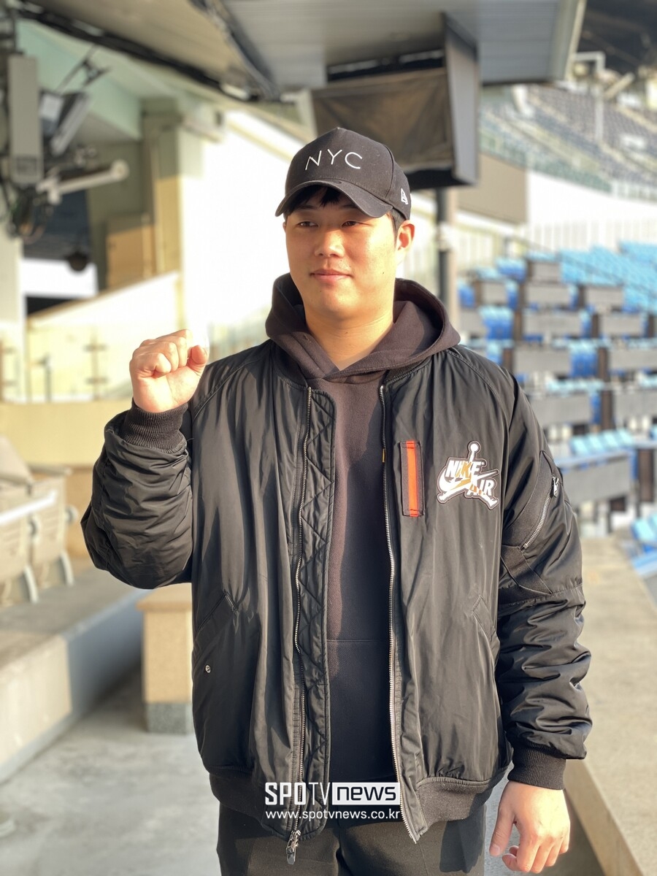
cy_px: 438
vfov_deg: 36.8
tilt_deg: -2.7
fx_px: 1316
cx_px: 328
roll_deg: +2.0
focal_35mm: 52
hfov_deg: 28.0
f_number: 2
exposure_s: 1/122
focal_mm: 6
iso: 100
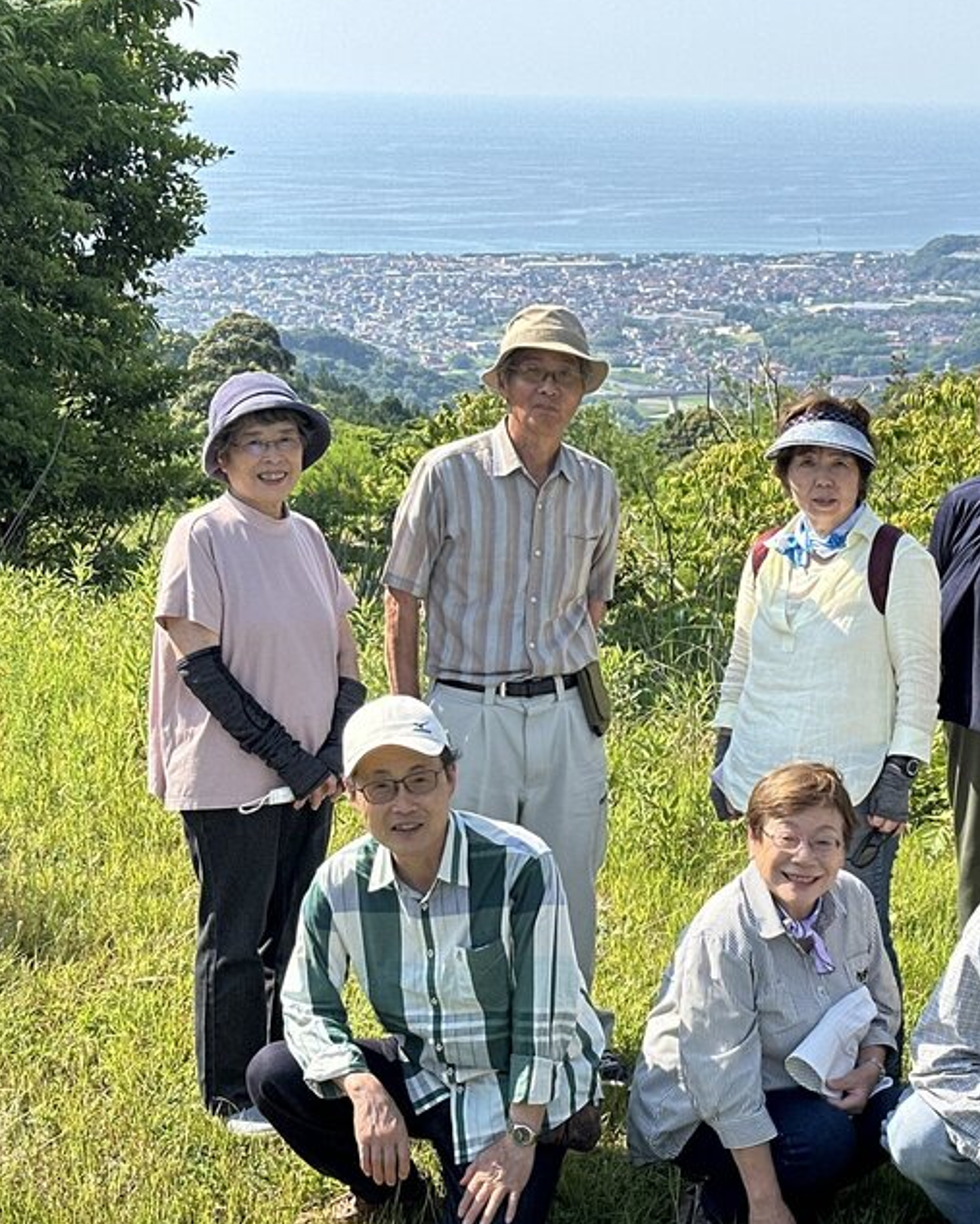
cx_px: 723
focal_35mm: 71
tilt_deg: -12.5
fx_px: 2572
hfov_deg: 21.4
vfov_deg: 26.8
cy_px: 636
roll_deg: -1.1
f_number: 1.78
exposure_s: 1/1848
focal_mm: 6.86
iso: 64
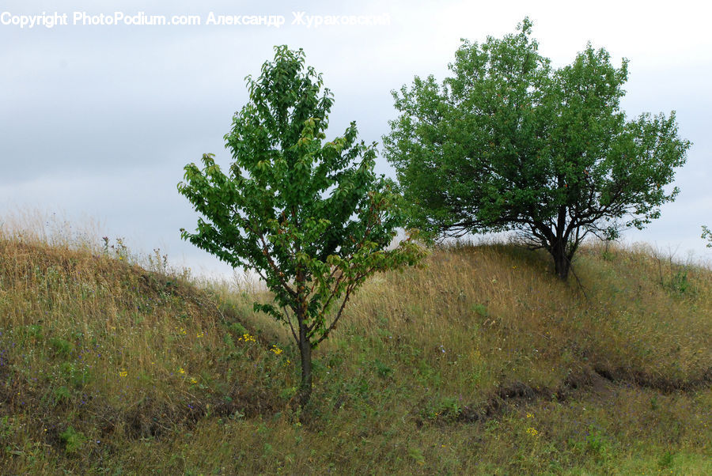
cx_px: 356
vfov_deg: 17.5
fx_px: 1544
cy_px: 238
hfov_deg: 26.0
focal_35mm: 78
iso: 1250
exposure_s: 1/500
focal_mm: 52
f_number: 11
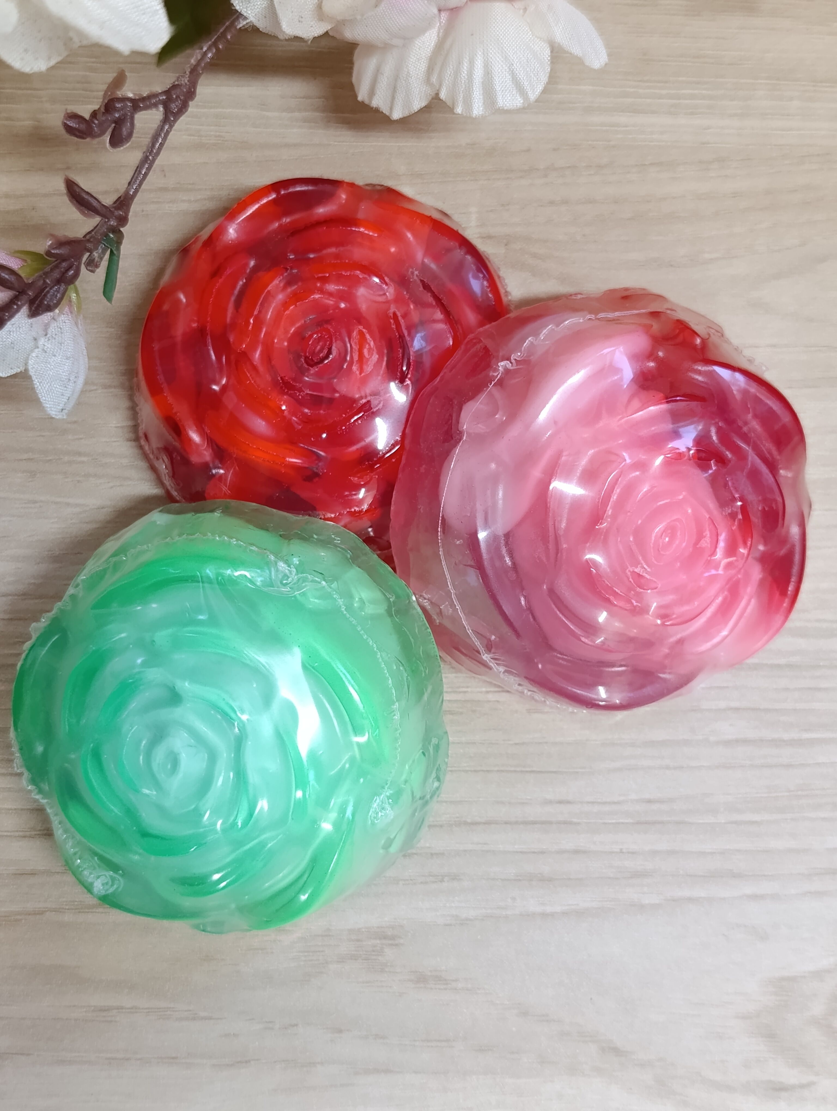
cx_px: 418
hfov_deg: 31.6
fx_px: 1479
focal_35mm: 46
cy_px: 556
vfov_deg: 41.2
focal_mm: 6.11
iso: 736
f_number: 1.65
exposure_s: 1/100
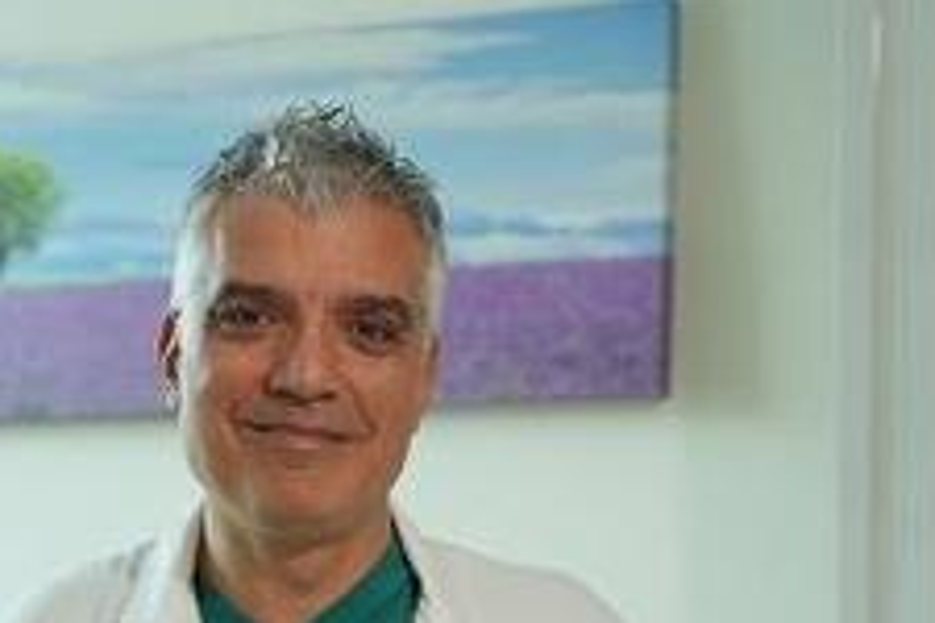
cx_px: 345
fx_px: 3272
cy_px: 723
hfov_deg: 16.2
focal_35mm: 126
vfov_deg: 10.7
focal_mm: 54
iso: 200
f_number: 2.8
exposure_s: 1/80
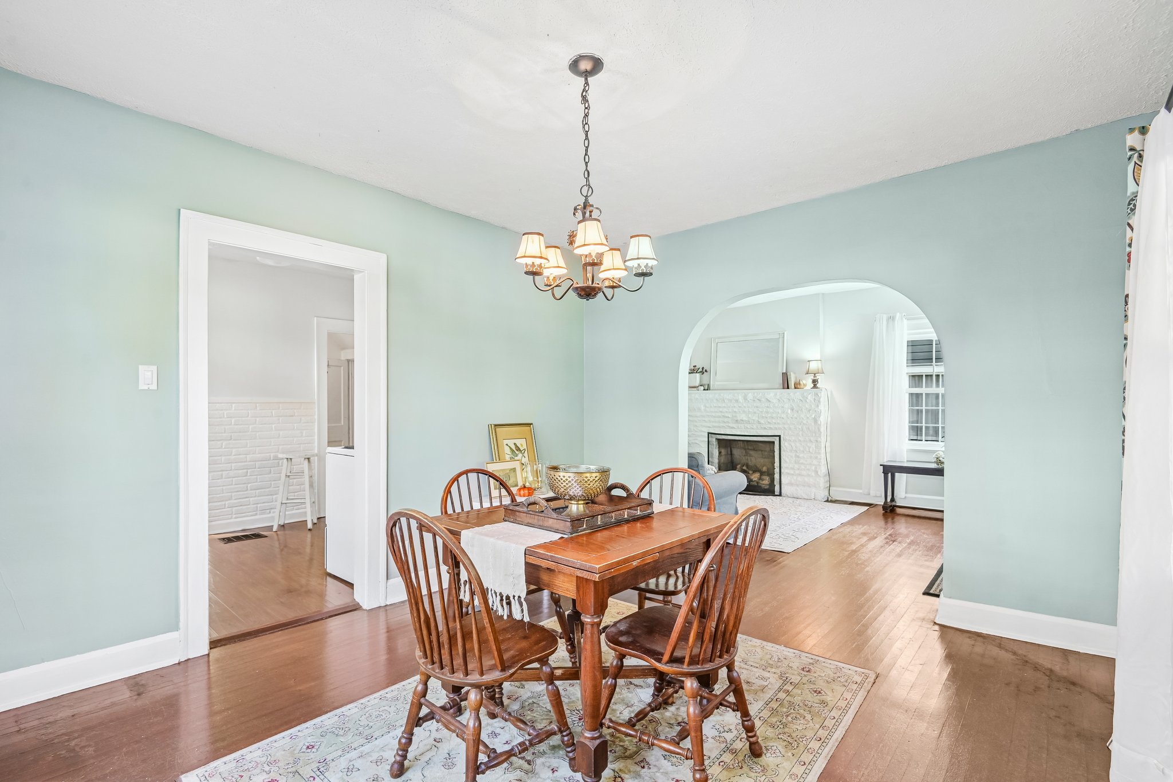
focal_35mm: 16
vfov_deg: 73.7
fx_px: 521
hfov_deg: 96.7
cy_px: 391
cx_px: 586
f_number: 8
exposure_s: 1/6
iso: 400
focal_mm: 16
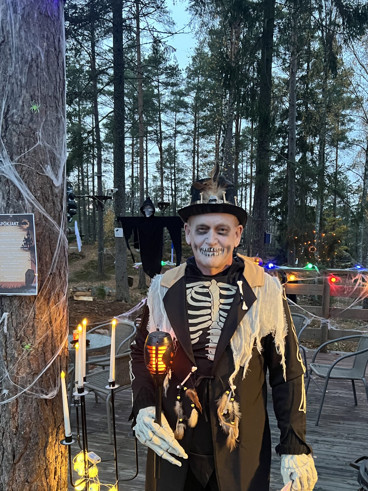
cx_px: 210
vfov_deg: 56.3
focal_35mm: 32
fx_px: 454
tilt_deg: -10.0
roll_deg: +0.6
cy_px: 301
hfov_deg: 44.1
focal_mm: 5.7
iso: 640
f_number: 1.5
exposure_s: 1/33
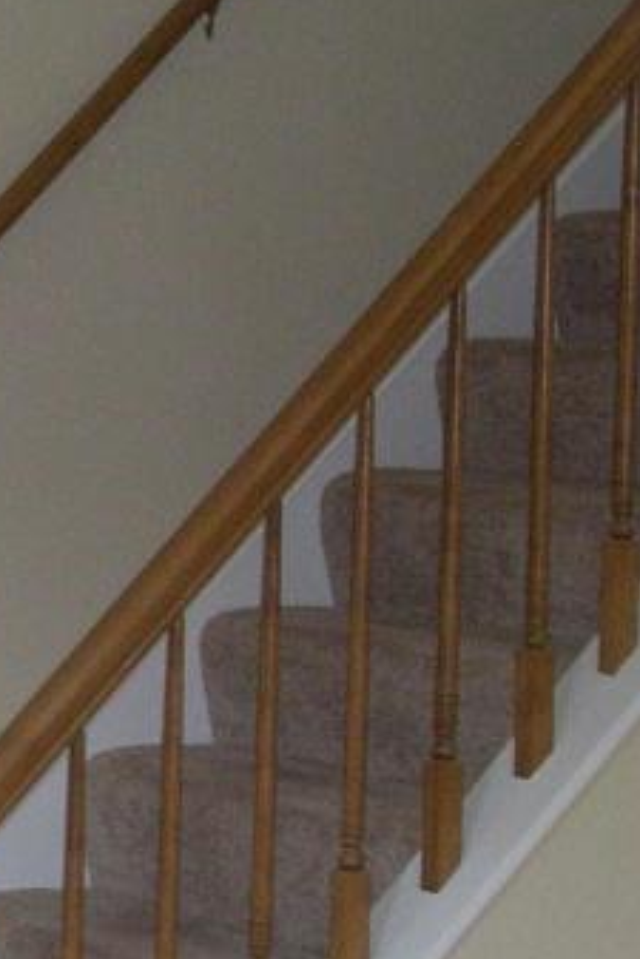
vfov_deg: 16.9
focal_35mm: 120
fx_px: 3196
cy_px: 783
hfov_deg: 11.1
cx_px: -222
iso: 400
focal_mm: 8
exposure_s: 1/30
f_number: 7.6
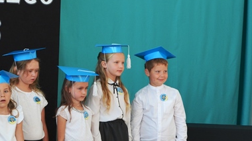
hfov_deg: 9.8
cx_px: 200
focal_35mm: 220
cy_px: 141
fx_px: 1469
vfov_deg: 5.5
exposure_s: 1/80
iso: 400
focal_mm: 52
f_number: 5.6
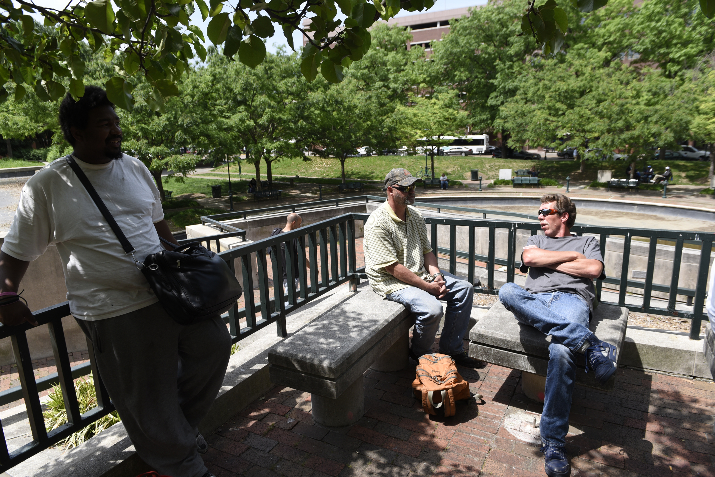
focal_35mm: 24
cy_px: 238
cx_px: 358
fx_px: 477
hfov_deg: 73.7
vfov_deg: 53.2
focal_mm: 24
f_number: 6.3
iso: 250
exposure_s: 1/640
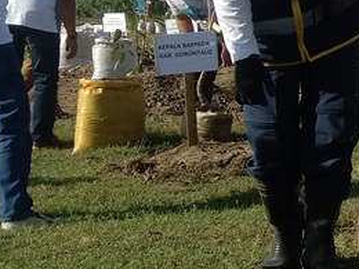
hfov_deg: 17.6
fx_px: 985
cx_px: 599
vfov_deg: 15.6
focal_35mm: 95
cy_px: 110
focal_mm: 3.65
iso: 101
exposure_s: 1/1064
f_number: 2.2
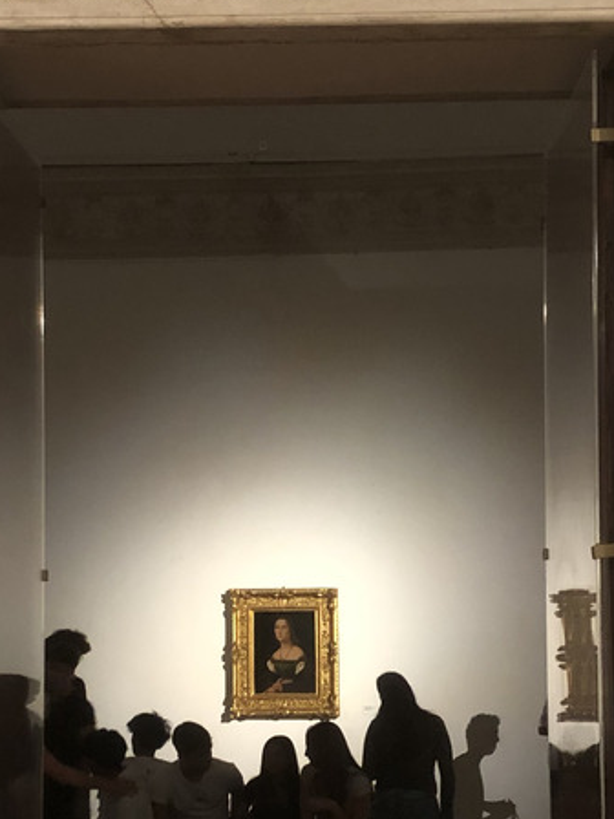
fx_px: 1774
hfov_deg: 19.6
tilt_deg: +3.7
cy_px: 545
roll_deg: +1.2
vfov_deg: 25.9
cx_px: 291
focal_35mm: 75
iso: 100
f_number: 1.8
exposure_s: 1/11
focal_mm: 4
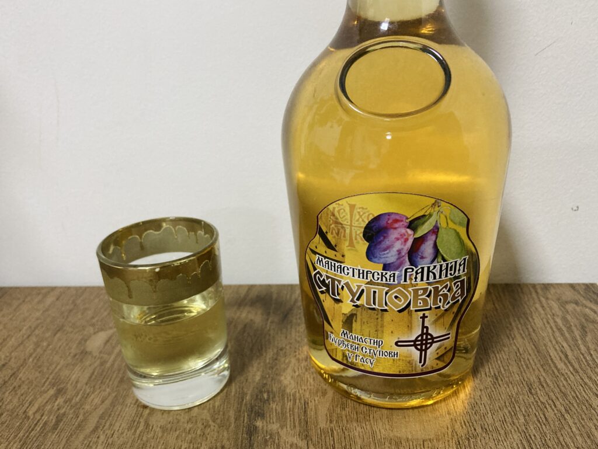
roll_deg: +0.5
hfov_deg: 63.4
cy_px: 224
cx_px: 299
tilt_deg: -23.5
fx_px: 484
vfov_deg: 49.8
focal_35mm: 28
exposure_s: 1/60
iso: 320
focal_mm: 3.99
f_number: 1.8
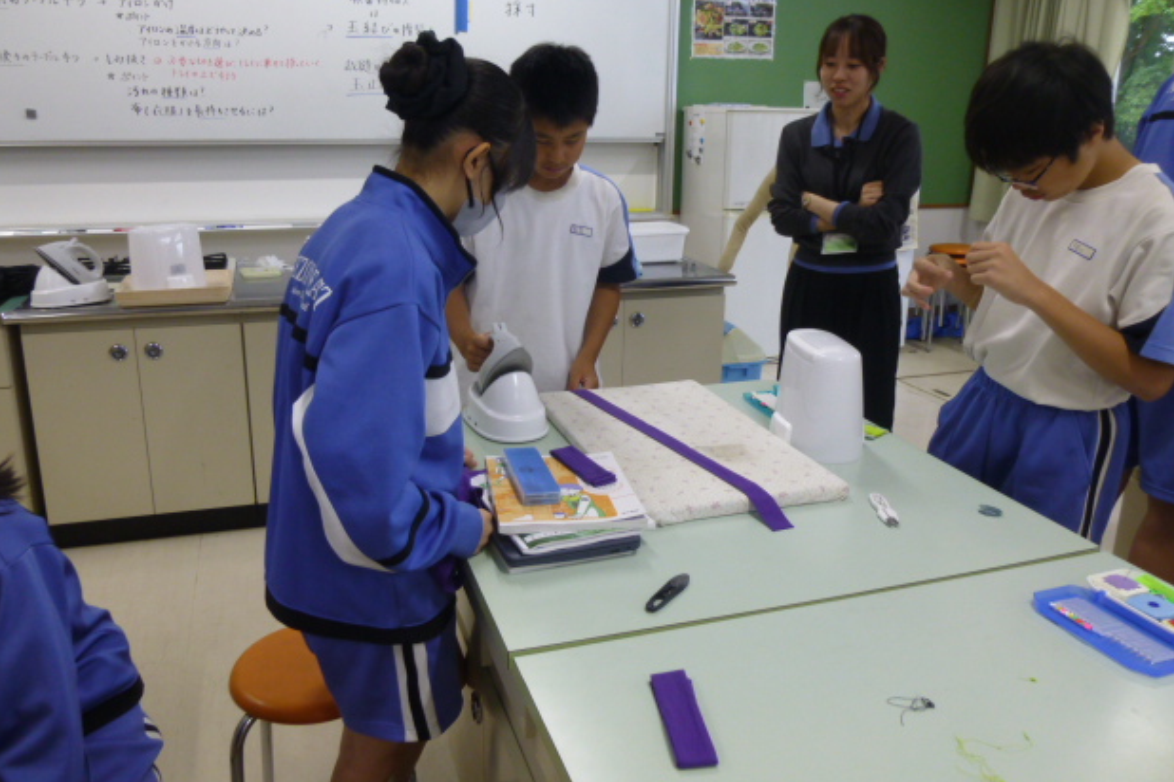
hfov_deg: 65.5
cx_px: 568
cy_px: 357
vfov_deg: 46.4
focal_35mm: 28
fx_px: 913
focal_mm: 4.5
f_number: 3.1
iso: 200
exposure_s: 1/60
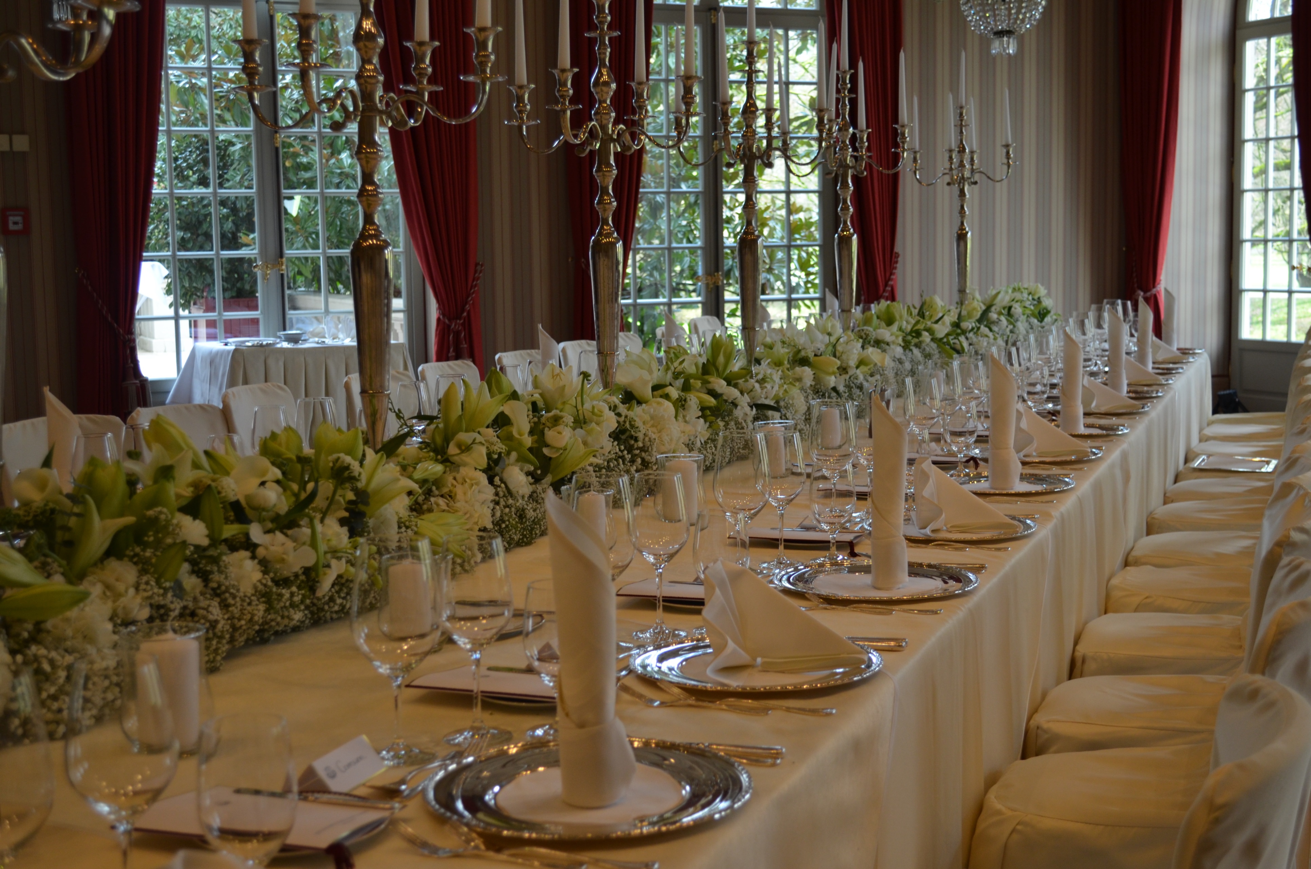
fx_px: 1744
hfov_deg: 41.2
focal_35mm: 48
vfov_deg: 28.0
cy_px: 434
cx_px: 656
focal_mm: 32
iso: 400
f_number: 4.8
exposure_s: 1/80
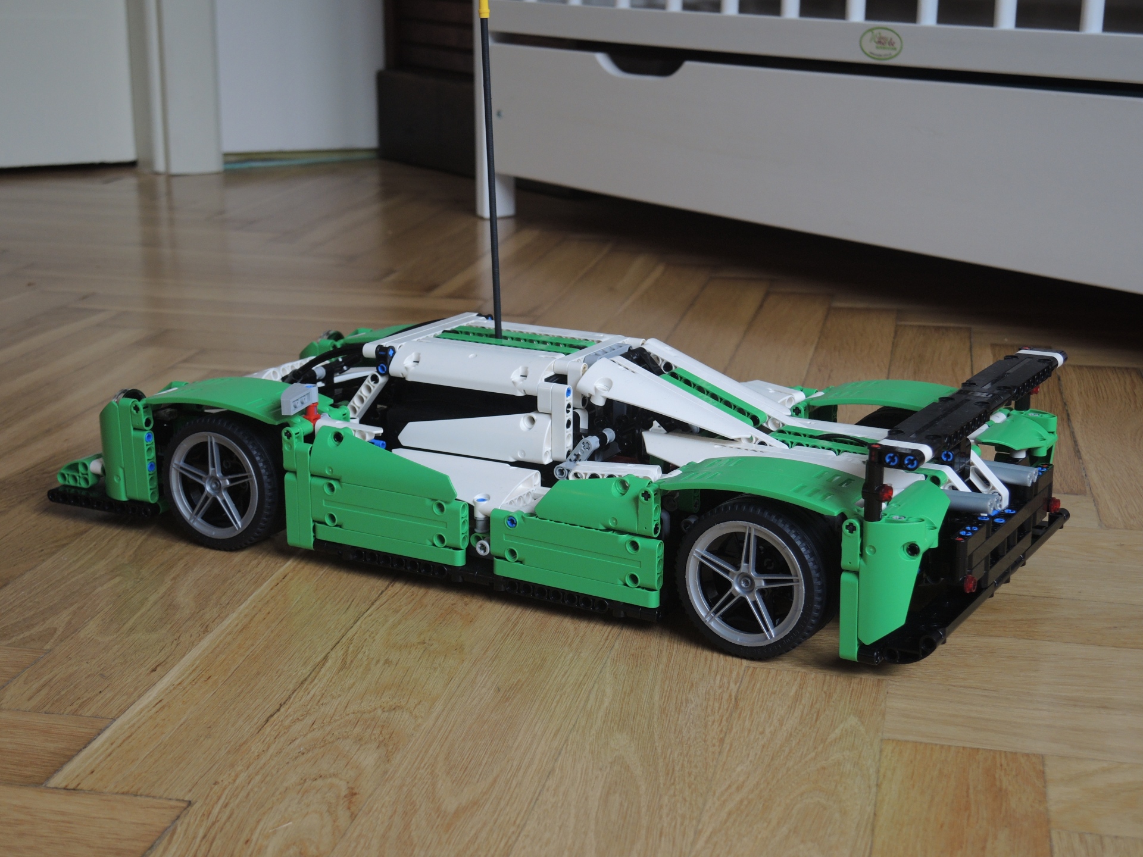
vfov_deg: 29.1
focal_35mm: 50
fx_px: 1651
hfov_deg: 38.2
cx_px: 572
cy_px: 428
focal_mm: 11
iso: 200
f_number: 2.8
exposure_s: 1/40
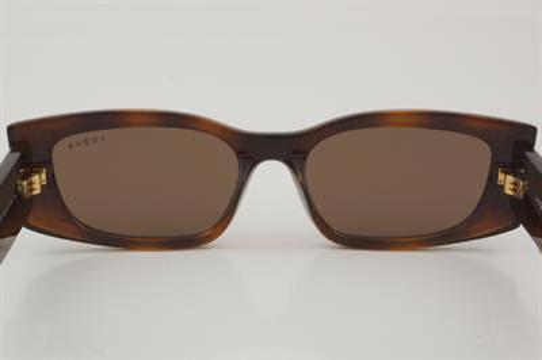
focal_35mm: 82
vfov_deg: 16.5
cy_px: 180
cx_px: 271
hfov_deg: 24.6
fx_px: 1241
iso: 100
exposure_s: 1/3
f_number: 32
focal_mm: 55
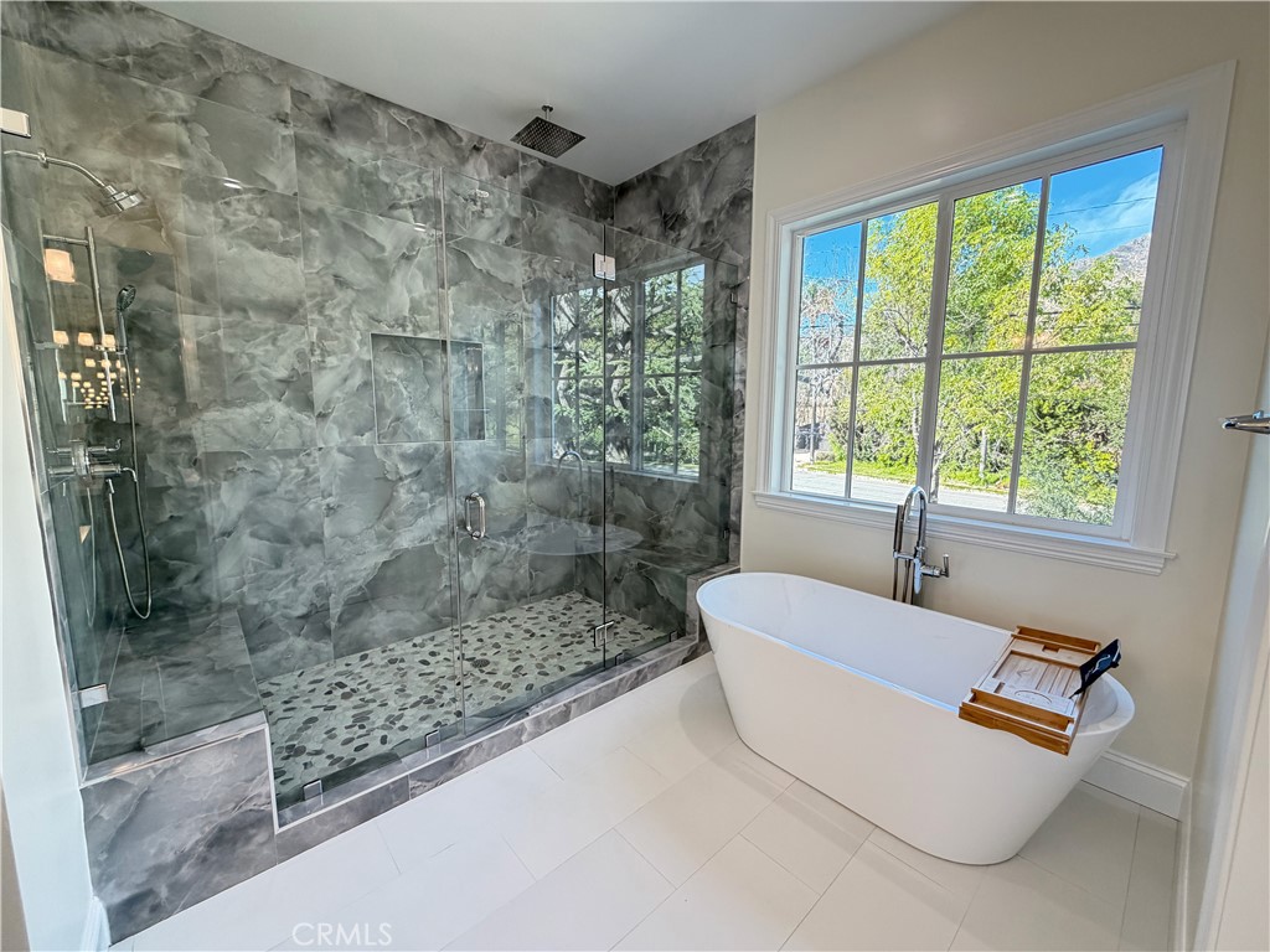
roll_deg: +0.0
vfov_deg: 85.7
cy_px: 476
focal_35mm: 14
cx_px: 635
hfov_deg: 102.1
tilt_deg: -7.6
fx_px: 514
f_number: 2.2
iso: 200
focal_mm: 2.22
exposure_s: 1/120
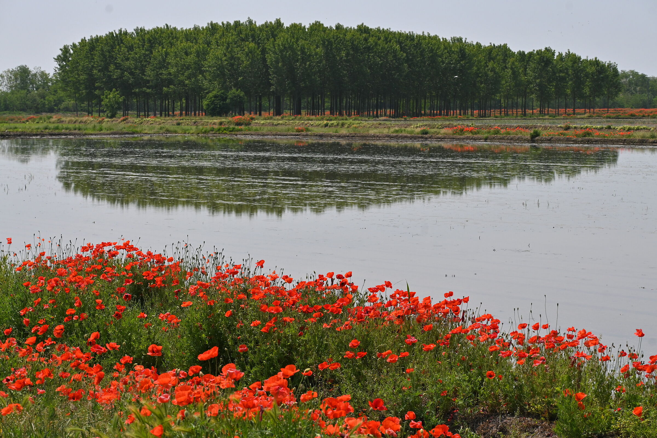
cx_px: 328
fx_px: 2080
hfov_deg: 17.9
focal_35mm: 114
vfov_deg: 12.0
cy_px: 219
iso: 200
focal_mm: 76
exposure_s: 1/800
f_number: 10
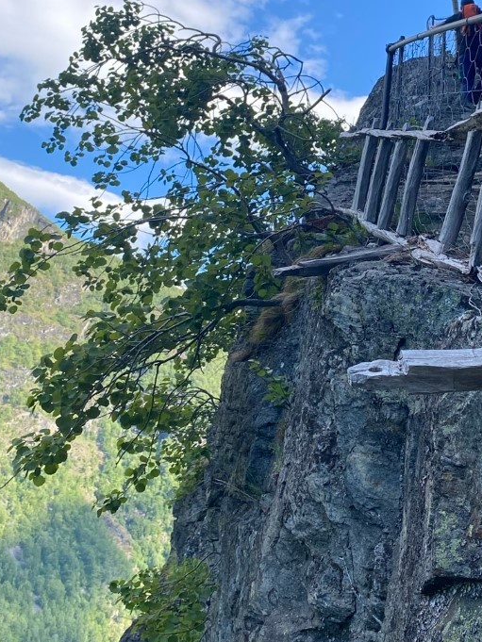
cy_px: 181
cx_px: 426
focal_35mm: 55
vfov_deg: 34.4
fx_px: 1021
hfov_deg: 25.8
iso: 32
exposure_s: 1/752
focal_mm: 4.25
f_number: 1.8
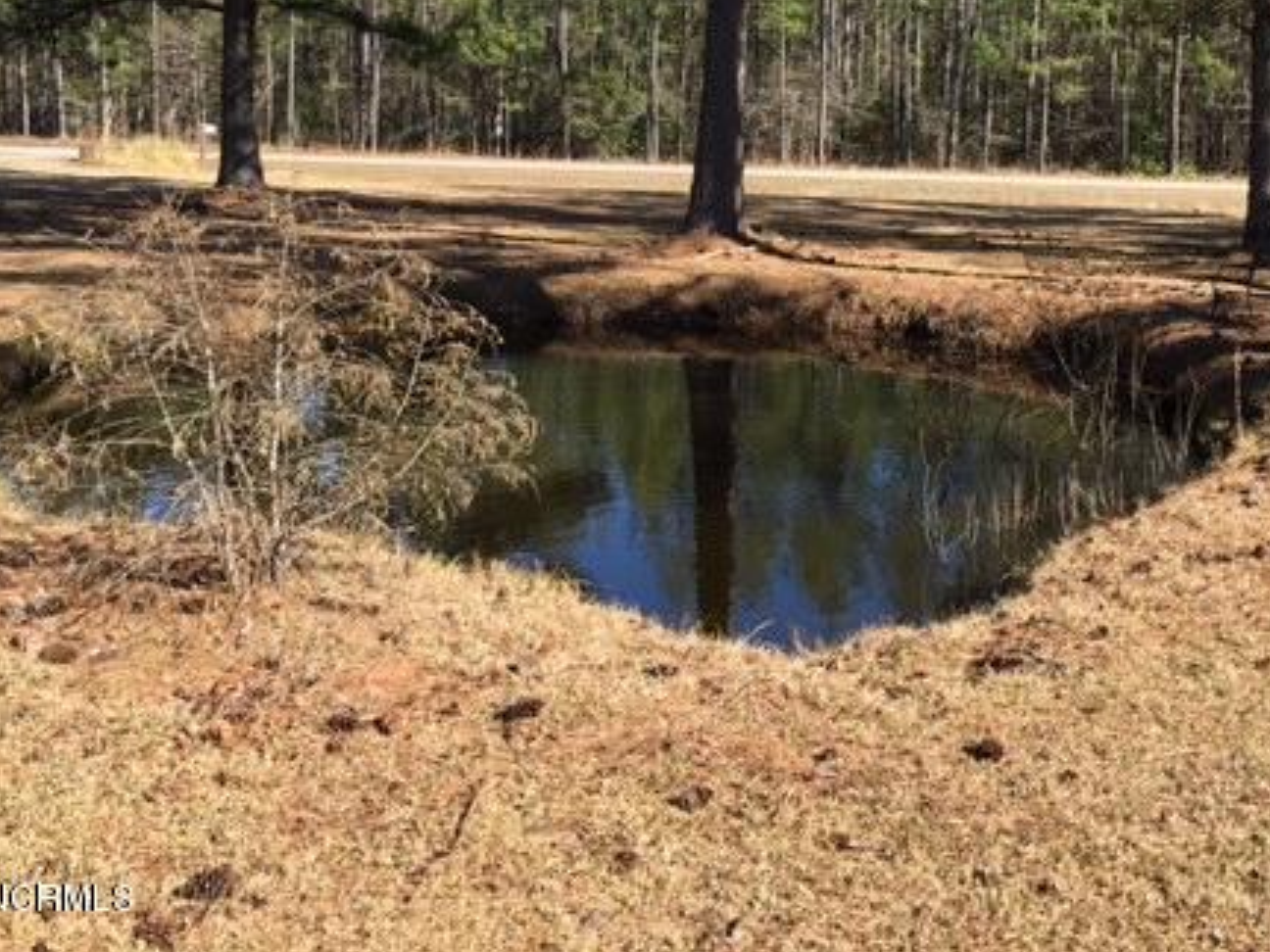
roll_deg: -1.2
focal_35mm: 43
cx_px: 788
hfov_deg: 43.5
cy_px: 253
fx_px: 1578
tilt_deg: -4.0
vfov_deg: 33.0
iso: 25
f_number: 2.2
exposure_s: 1/718
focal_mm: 4.15
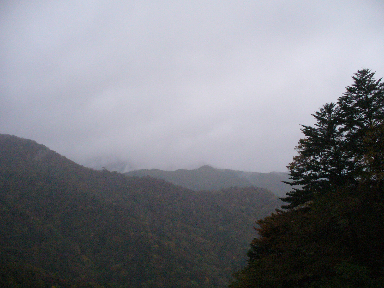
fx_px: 410
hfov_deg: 50.1
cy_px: 144
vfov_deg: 38.7
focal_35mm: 37
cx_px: 192
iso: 400
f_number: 2.8
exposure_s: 1/1000
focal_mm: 6.1
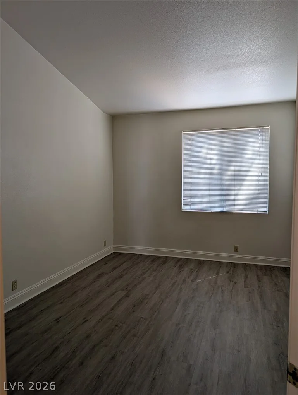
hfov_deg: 56.9
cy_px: 198
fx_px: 275
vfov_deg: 71.5
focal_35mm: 24
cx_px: 149
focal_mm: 6.9
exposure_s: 1/135
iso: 23
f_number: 1.68
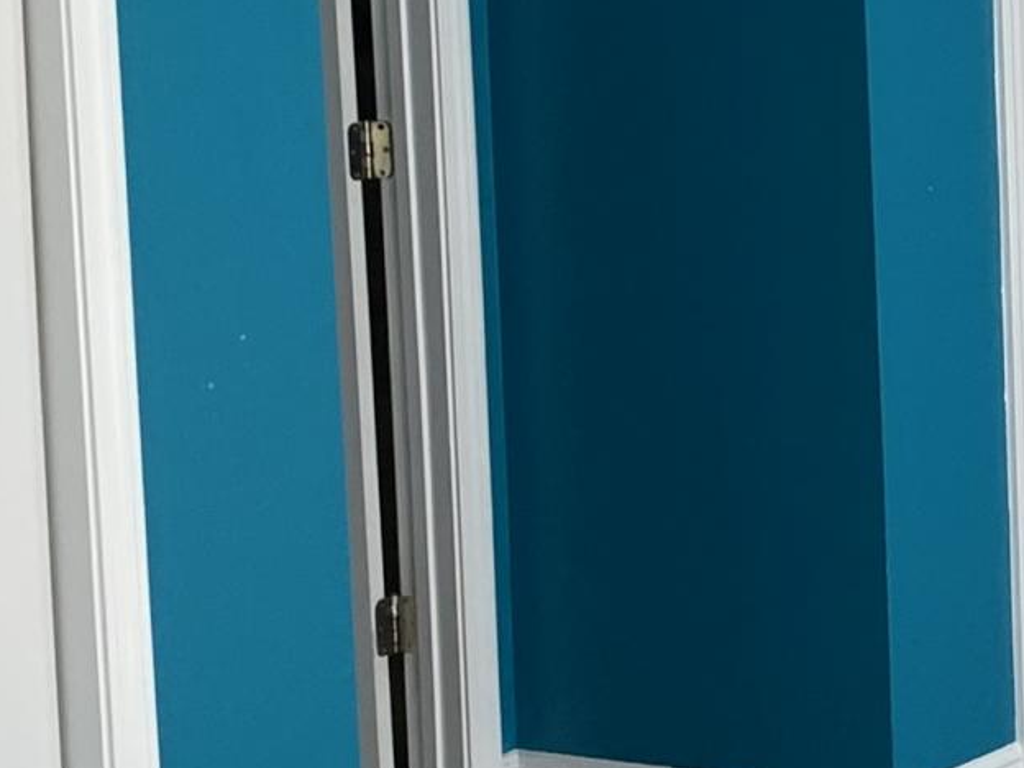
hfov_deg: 14.6
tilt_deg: -3.1
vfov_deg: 11.8
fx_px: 3698
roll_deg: +1.1
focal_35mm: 125
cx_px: 1562
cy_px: 105
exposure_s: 1/120
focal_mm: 4.25
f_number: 1.8
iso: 50
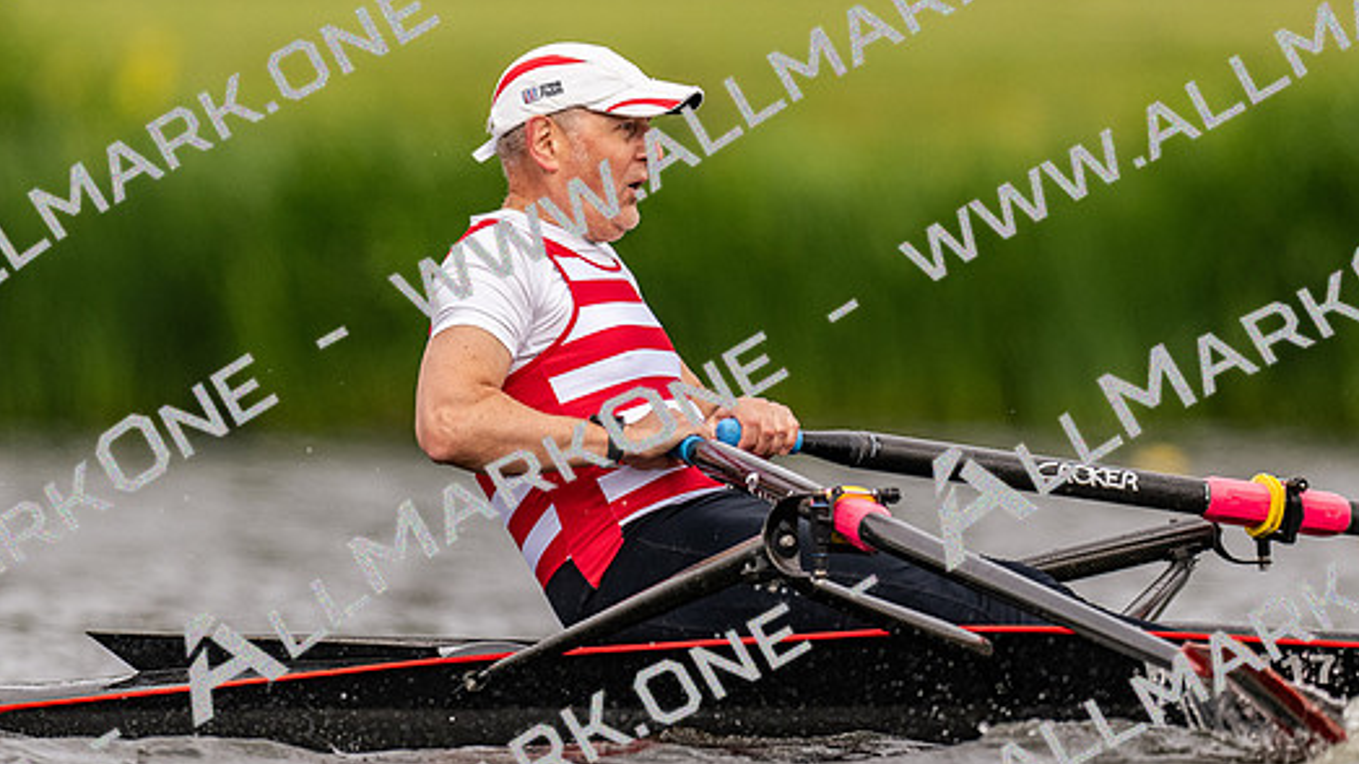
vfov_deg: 1.2
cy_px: 325
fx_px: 37651
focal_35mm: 1045
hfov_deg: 2.1
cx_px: 709
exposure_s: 1/2500
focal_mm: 600
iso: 640
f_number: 4
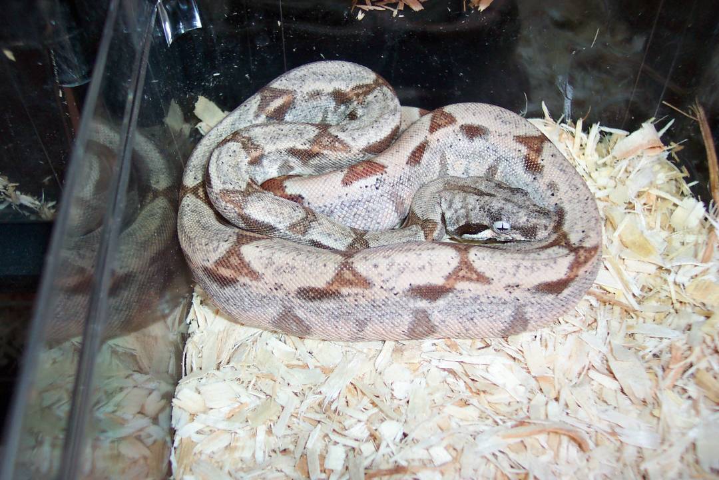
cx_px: 360
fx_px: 759
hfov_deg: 50.7
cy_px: 240
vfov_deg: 35.1
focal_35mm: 38
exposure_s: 1/30
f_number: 2.8
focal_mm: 8
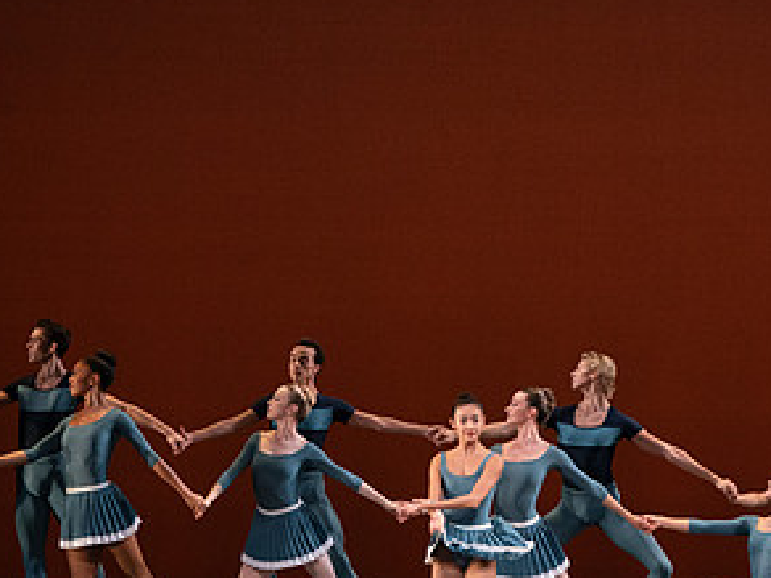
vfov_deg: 4.3
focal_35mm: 346
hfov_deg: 5.7
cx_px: 412
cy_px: 239
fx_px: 7706
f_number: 9
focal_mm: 181
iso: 5000
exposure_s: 1/400
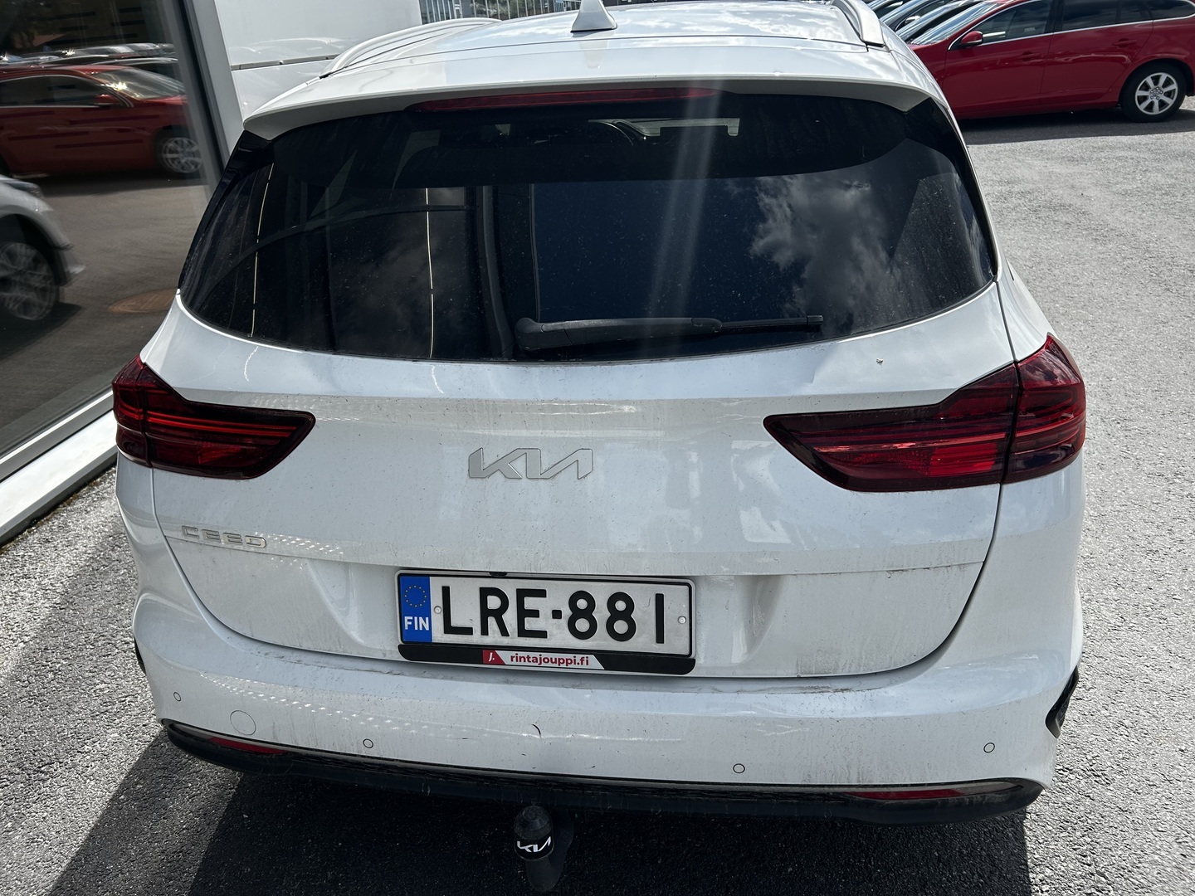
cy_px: 448
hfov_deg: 67.3
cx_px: 598
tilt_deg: -25.9
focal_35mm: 26
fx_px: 898
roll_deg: +4.3
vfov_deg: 53.1
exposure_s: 1/3077
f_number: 1.5
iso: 50
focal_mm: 5.7
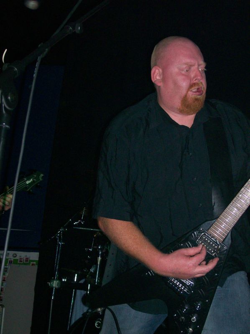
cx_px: 125
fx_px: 540
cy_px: 167
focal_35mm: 56
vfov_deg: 34.4
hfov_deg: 26.0
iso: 140
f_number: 3.4
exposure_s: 1/83.6
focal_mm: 9.4
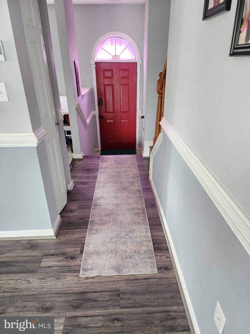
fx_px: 221
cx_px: 125
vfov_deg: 73.9
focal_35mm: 23
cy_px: 167
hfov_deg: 58.9
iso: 800
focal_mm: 6.4
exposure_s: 1/120
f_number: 1.8
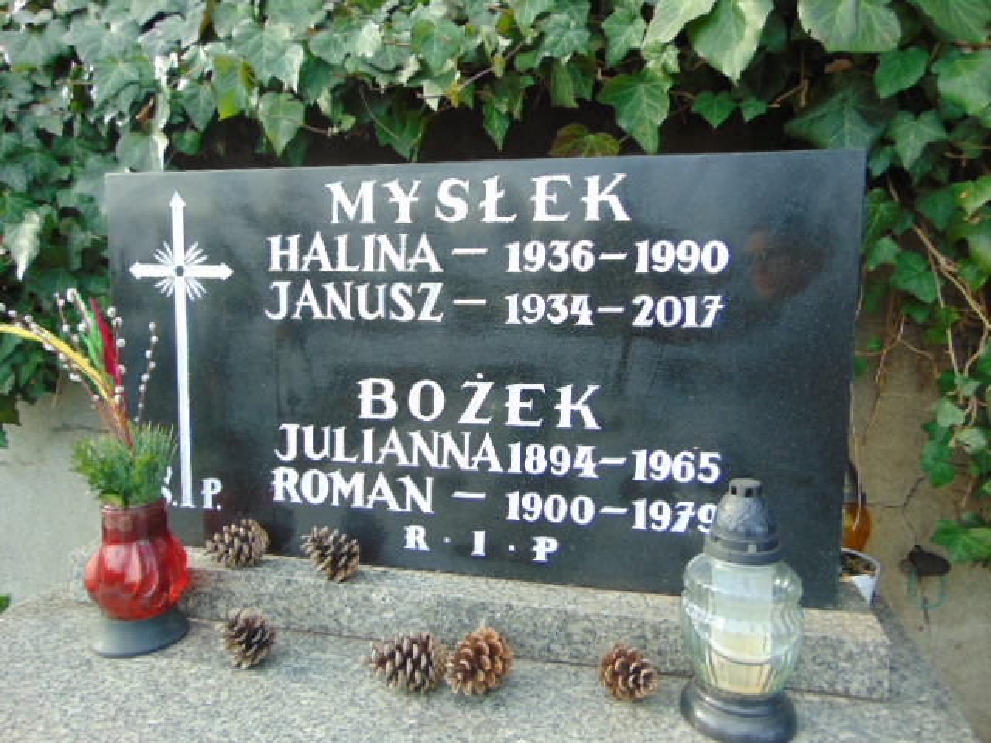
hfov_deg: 69.4
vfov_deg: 54.9
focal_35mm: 25
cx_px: 496
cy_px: 372
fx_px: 716
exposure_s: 1/125
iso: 80
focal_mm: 4.5
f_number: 3
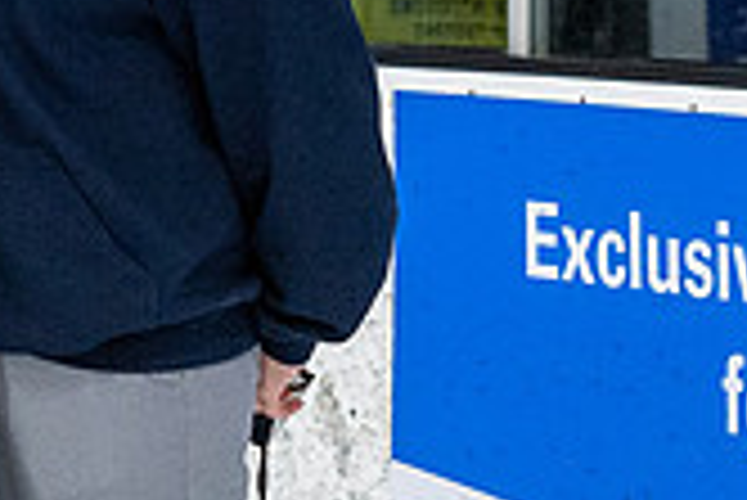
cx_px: -446
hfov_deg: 6.8
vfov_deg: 4.6
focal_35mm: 297
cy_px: 1
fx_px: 6168
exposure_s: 1/250
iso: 320
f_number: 4
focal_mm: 42
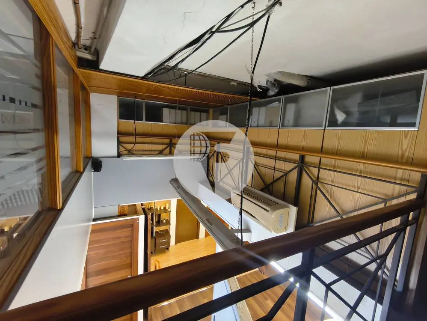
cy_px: 160
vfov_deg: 81.8
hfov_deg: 98.1
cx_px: 214
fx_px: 185
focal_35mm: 15
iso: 800
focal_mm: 1.65
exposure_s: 1/33.3
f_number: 2.2
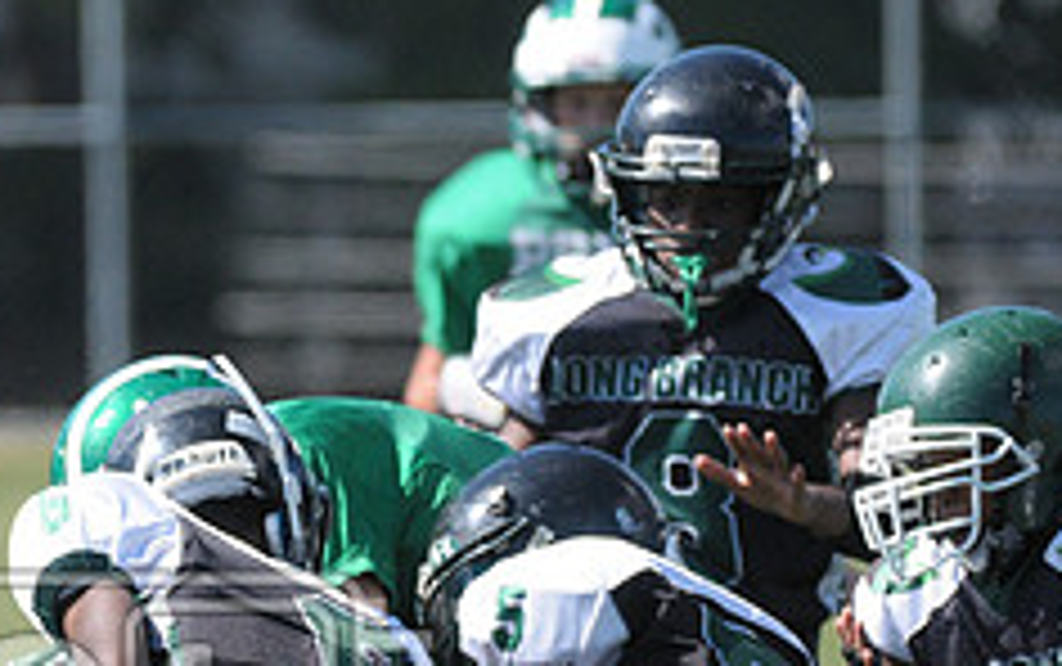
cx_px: -130
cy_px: 740
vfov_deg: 1.3
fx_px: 29318
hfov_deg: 2.1
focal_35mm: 1012
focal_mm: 270
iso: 640
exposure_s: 1/3200
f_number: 4
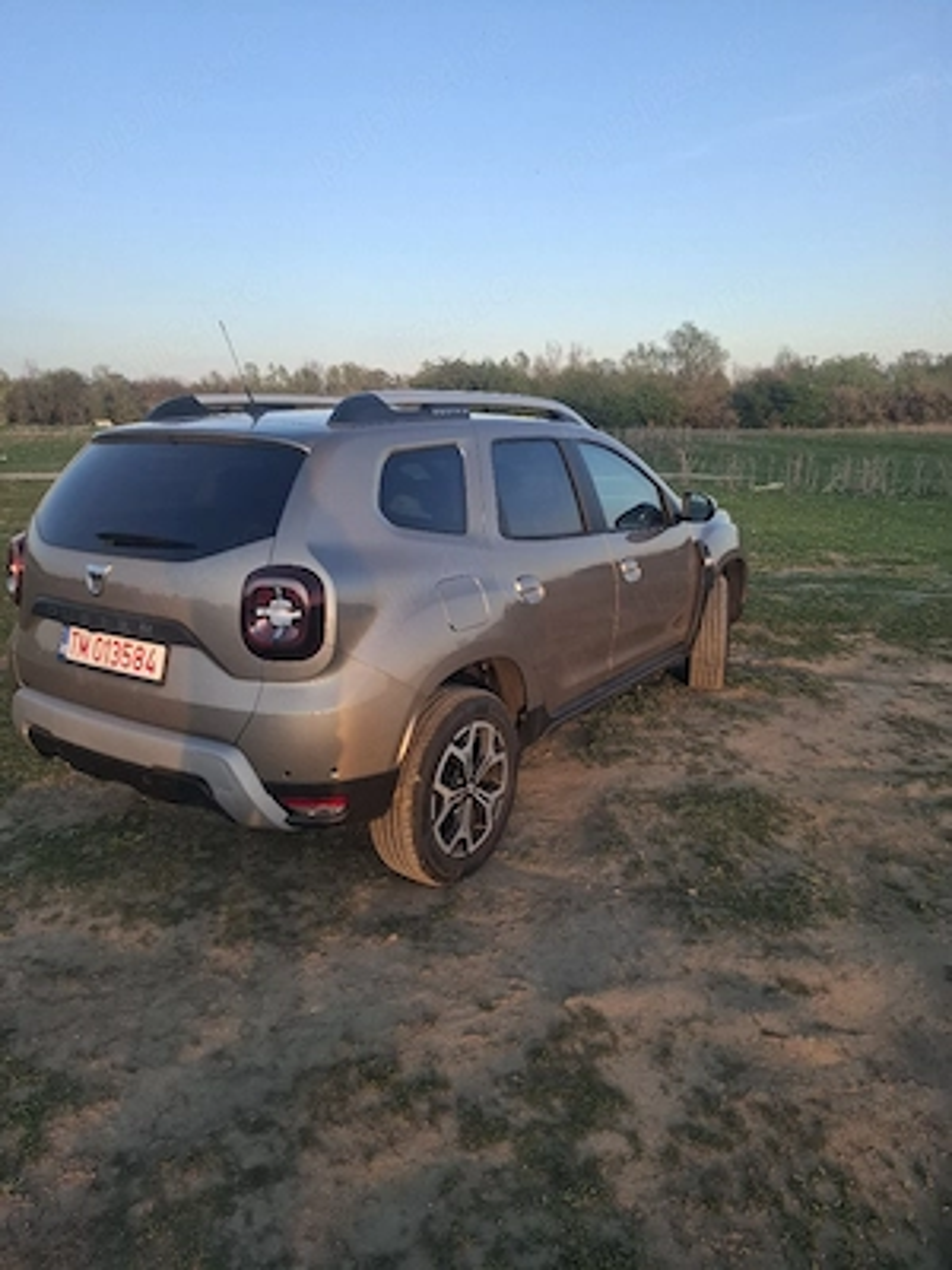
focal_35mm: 23
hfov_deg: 58.9
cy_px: 635
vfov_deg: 73.9
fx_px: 843
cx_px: 476
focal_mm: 5.54
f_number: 1.8
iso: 50
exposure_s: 1/238
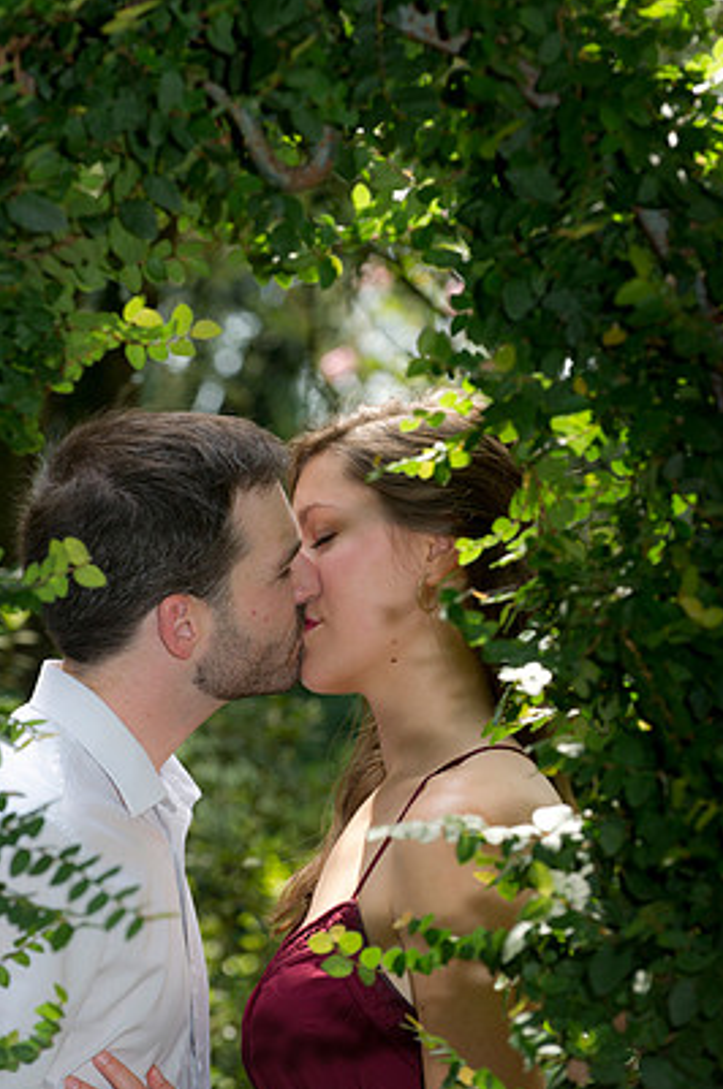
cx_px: 336
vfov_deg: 10.8
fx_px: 5773
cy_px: 524
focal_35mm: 191
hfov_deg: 7.2
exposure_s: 1/200
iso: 320
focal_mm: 170
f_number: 6.3
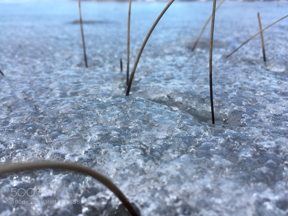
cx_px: 144
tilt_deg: -23.5
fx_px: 241
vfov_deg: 48.2
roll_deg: -3.0
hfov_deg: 61.7
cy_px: 108
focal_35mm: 29
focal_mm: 4.15
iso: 25
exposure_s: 1/206
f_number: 2.2
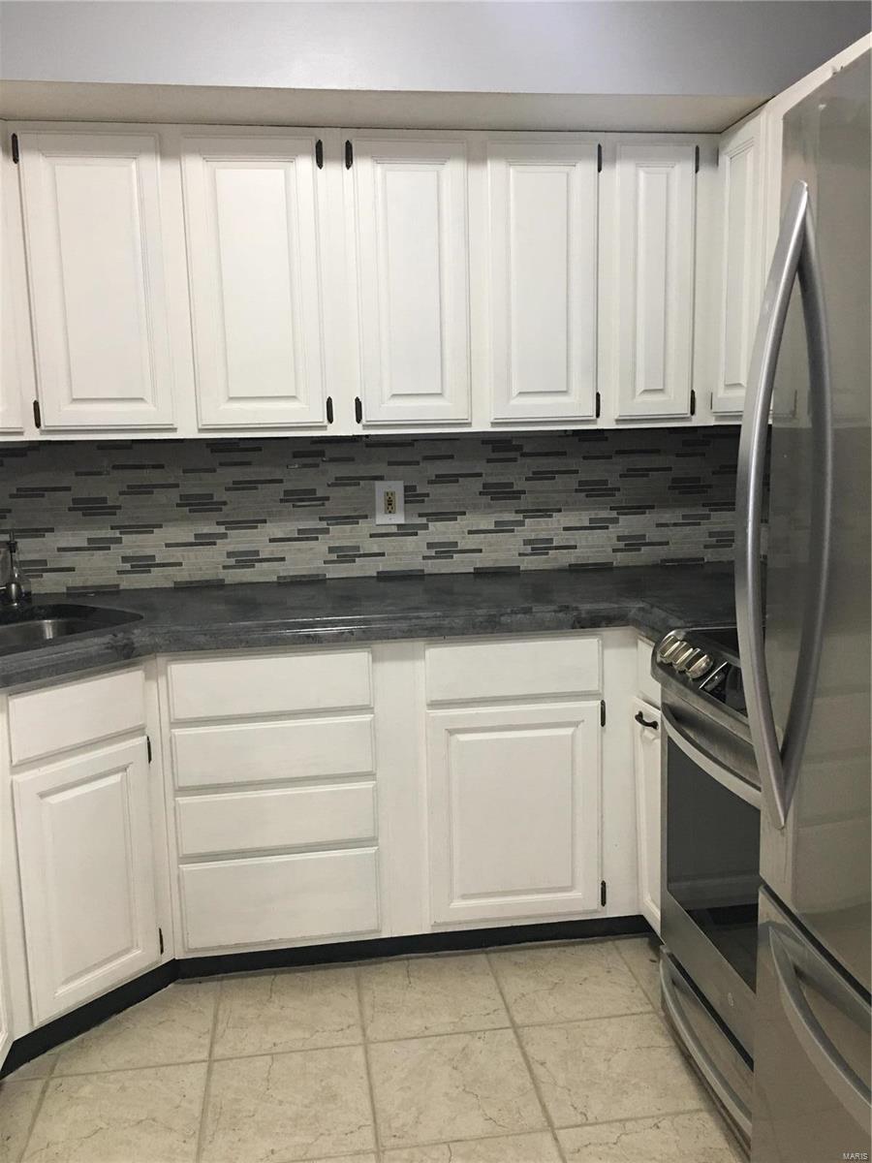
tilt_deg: -7.0
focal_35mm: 29
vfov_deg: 61.7
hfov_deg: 48.2
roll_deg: +0.6
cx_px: 436
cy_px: 582
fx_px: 974
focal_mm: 4.15
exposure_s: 1/15
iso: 64
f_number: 2.2
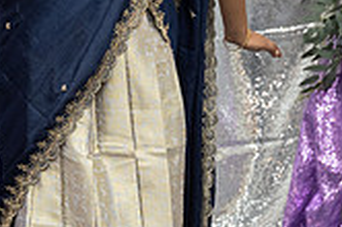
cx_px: -122
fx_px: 1963
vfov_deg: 6.5
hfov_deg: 9.7
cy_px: -117
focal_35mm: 207
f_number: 3.5
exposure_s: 1/160
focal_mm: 59
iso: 1000
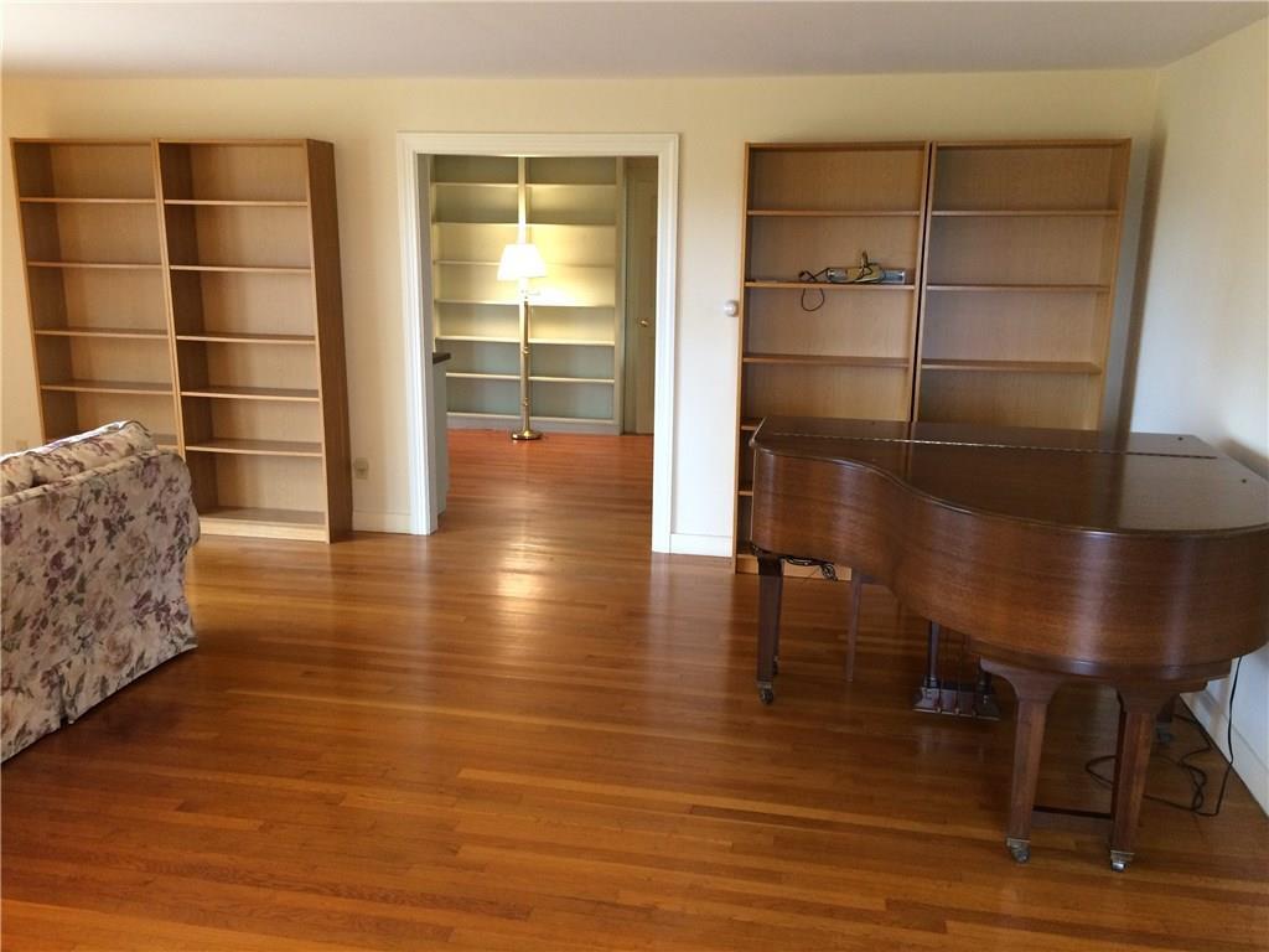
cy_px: 476
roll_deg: -1.4
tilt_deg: -16.3
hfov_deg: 61.7
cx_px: 634
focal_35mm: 29
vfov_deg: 48.2
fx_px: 1063
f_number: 2.2
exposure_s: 1/30
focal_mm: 4.15
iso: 160
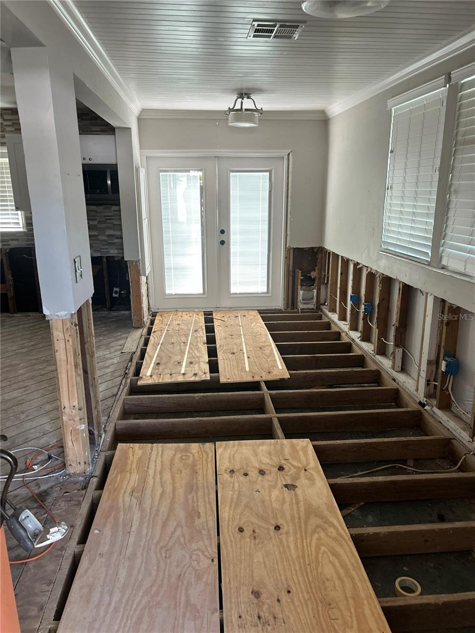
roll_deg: +1.8
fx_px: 476
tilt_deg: -13.7
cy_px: 316
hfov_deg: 53.1
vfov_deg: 67.3
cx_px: 238
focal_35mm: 26
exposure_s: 1/121
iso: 125
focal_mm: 5.7
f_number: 1.5
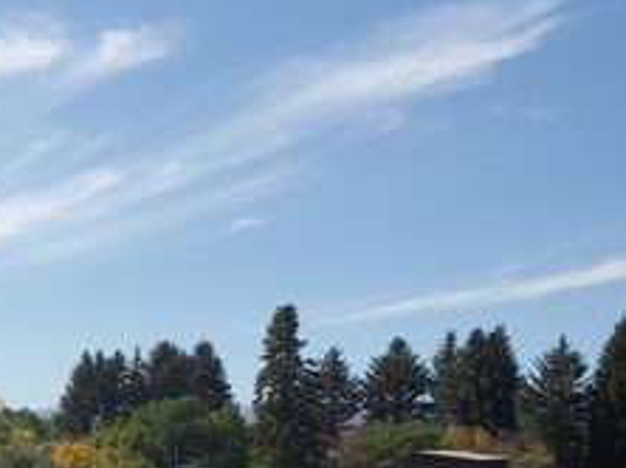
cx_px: -39
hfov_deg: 24.5
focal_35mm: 75
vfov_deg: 19.0
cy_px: 491
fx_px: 1355
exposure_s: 1/1946
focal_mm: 4.3
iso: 50
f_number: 2.4
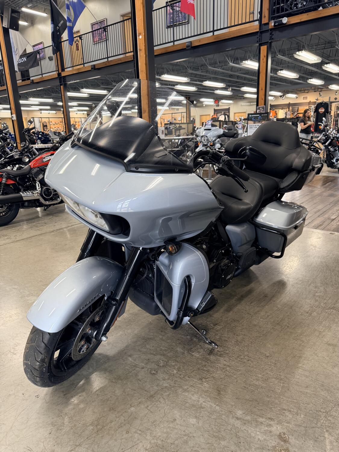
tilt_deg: -17.2
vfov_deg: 71.6
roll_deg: +3.1
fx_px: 313
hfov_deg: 56.8
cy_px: 226
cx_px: 170
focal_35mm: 24
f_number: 1.78
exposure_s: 1/120
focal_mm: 6.76
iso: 250
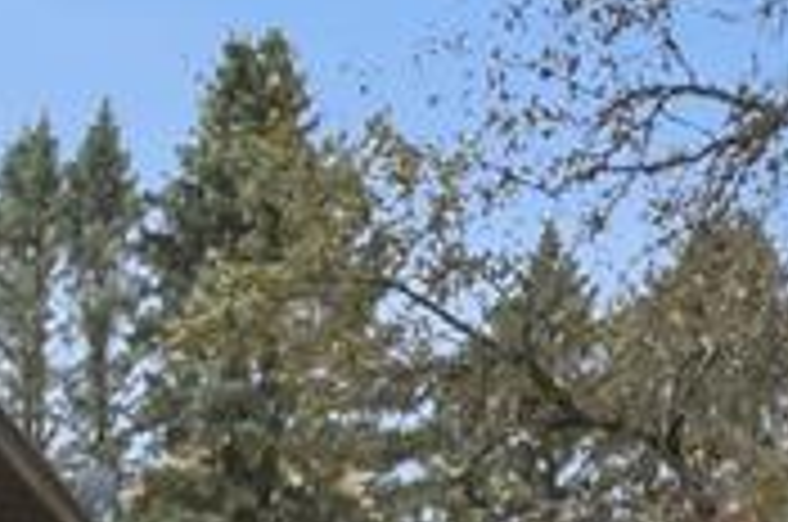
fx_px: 2818
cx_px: 684
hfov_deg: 15.8
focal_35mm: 129
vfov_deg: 10.3
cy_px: 722
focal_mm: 8.4
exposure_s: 1/200
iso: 110
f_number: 2.8
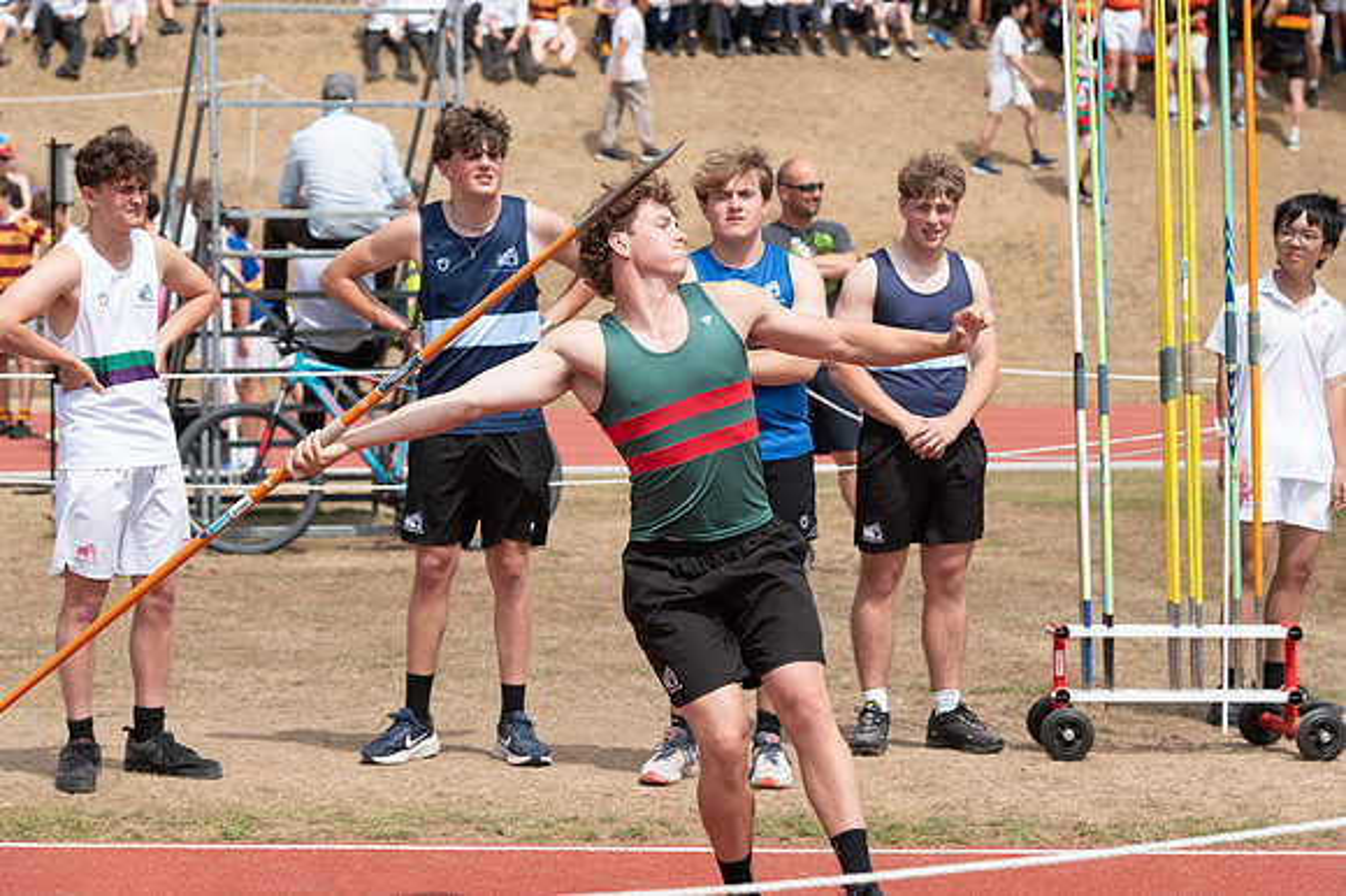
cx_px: 697
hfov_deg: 16.7
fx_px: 4582
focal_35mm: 123
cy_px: 397
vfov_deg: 11.2
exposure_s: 1/640
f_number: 5.6
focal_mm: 110
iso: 100
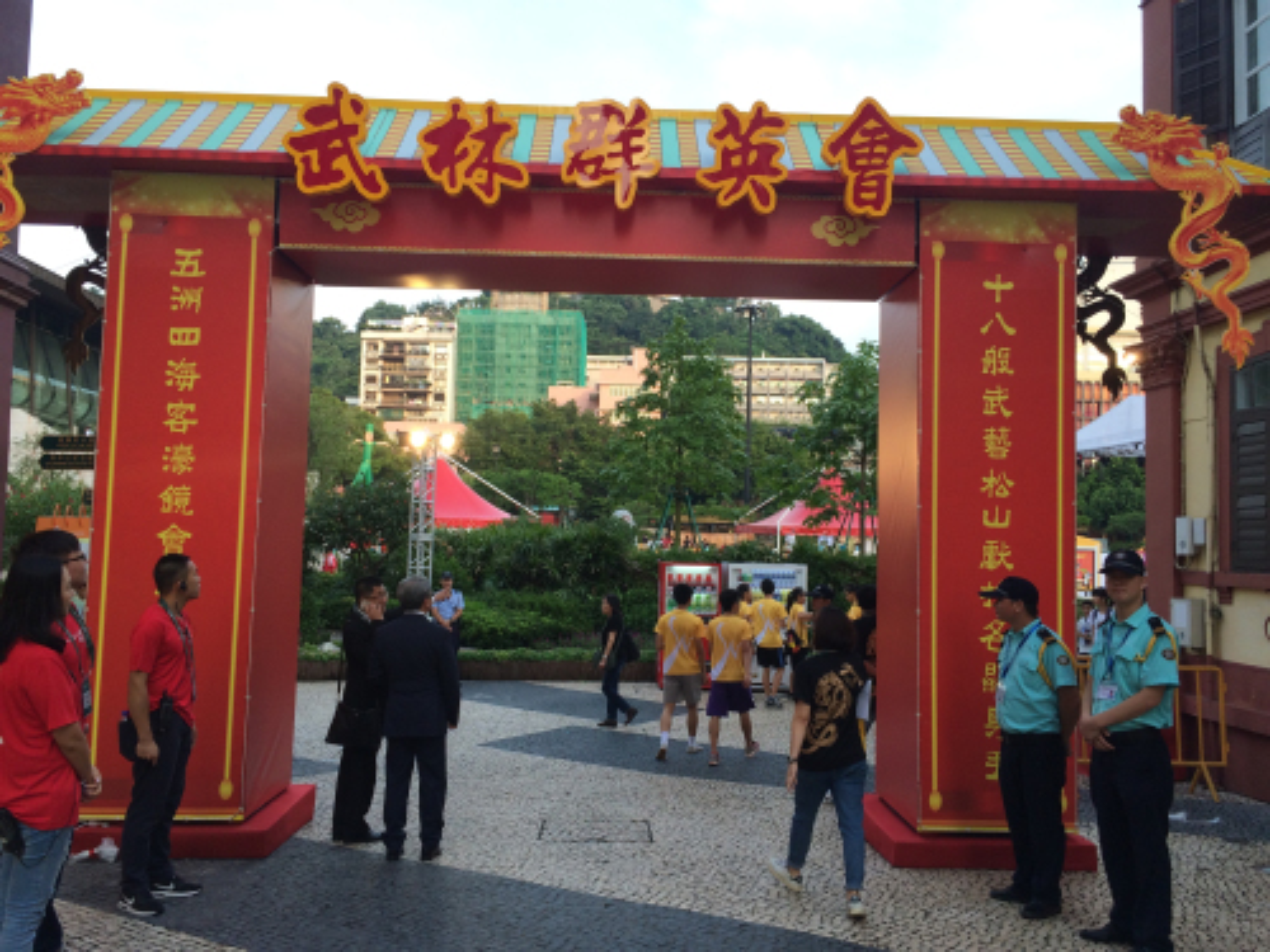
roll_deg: -1.6
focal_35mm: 29
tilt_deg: +2.2
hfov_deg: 61.7
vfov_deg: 48.2
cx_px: 635
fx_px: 1064
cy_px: 476
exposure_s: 1/217
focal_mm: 4.15
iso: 32
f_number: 2.2
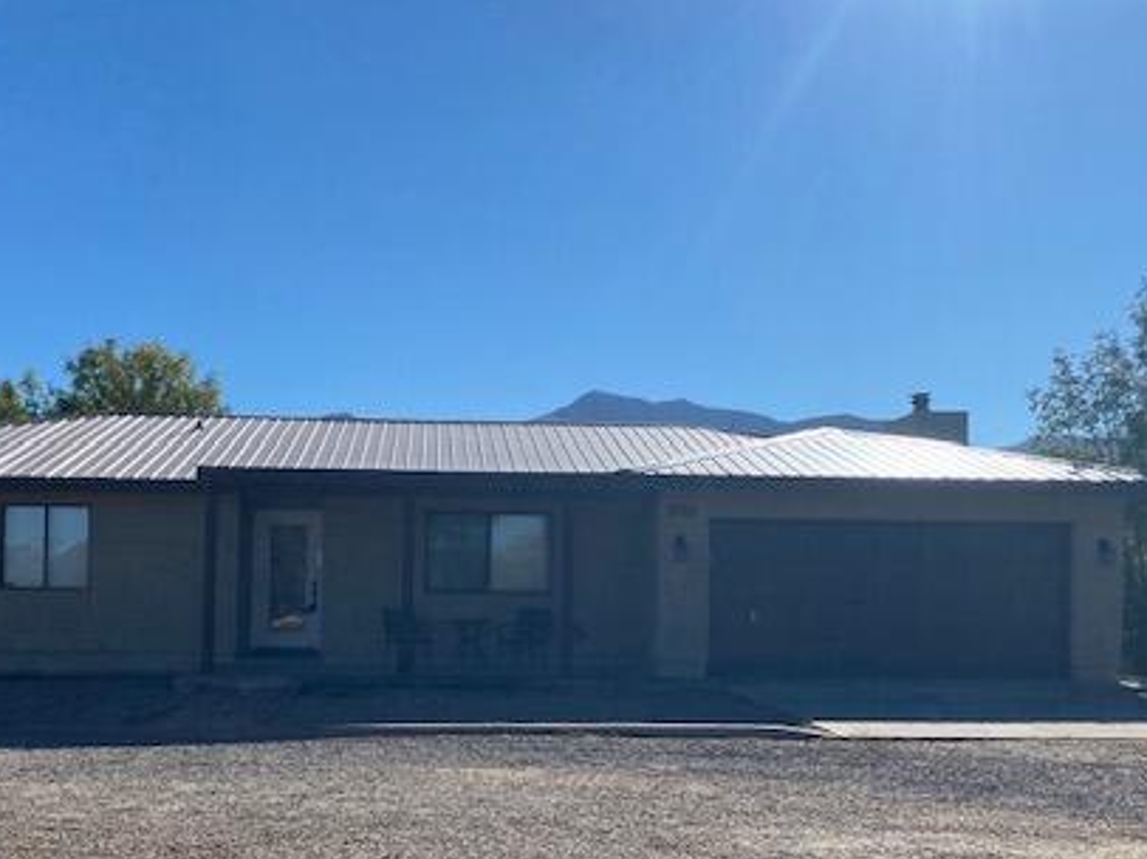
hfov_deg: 45.7
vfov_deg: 34.8
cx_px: 506
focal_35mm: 41
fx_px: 1358
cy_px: 559
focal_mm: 4.25
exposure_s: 1/6061
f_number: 1.8
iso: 32
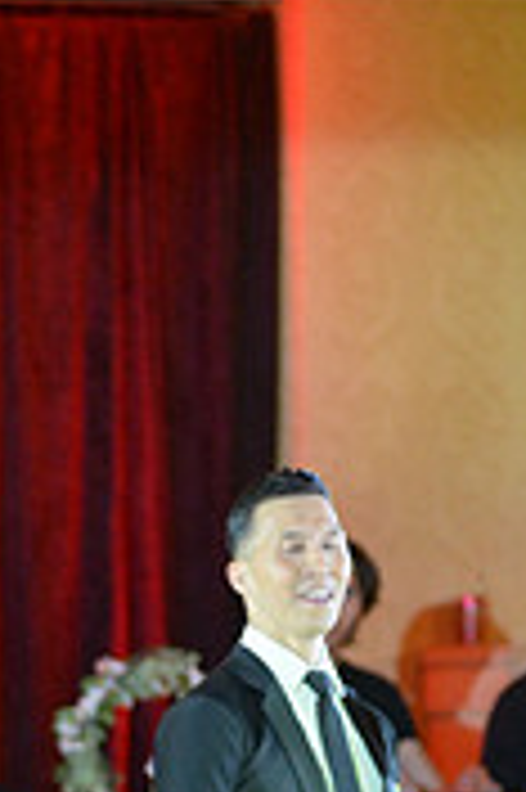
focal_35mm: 478
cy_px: 1152
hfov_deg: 2.9
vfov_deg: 4.3
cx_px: -182
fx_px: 10496
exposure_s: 1/250
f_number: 4
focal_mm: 145
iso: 4000
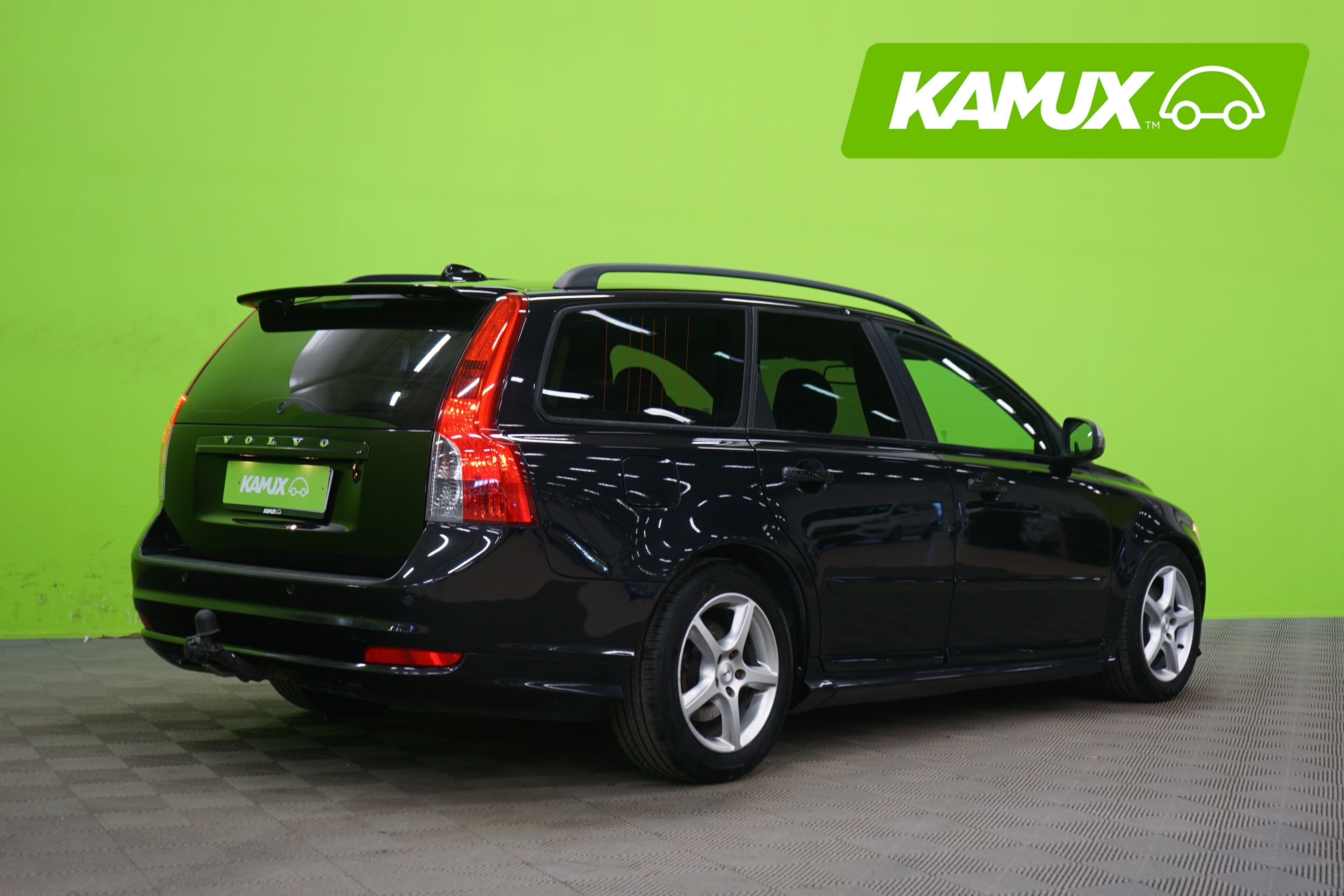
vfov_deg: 27.5
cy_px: 448
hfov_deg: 40.3
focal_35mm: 49
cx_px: 672
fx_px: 1829
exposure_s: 1/8
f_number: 4.5
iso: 400
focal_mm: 49
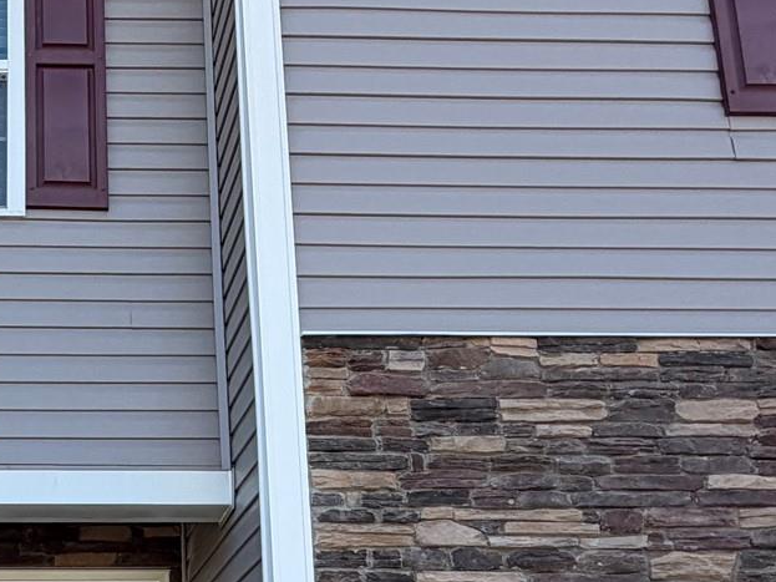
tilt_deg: +10.2
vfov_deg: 28.5
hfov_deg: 37.8
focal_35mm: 46
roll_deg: +0.4
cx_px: 42
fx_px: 1031
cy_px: 646
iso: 64
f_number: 2.2
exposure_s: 1/451
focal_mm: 2.22
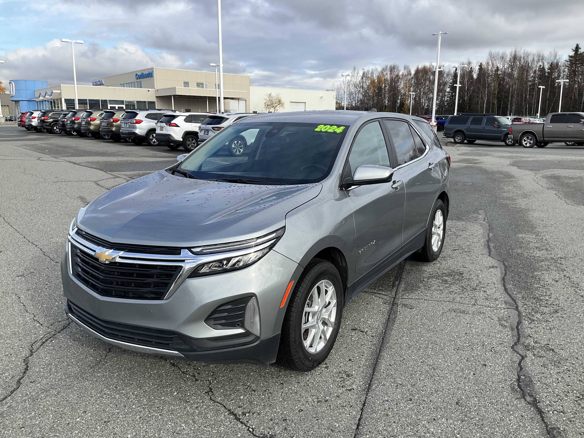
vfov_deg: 48.2
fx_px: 489
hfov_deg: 61.7
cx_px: 292
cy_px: 219
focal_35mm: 29
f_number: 1.8
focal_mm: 3
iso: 25
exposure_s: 1/792
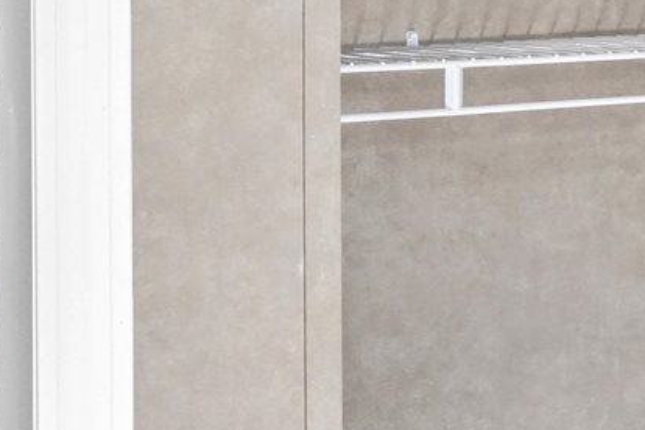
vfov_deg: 12.9
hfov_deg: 16.5
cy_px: -58
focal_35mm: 104
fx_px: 1863
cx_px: 1150
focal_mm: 14
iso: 1000
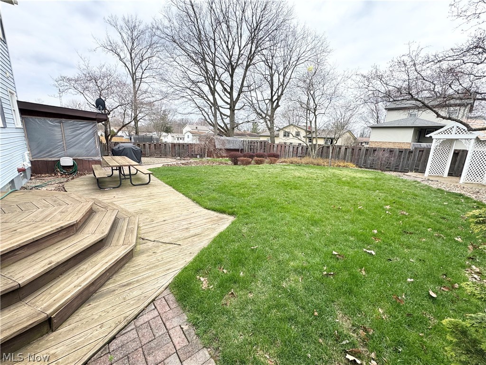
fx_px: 197
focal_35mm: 14
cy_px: 182
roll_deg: -2.9
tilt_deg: -13.7
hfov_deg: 102.1
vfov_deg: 85.7
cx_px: 243
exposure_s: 1/508
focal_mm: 2.22
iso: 40
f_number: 2.2
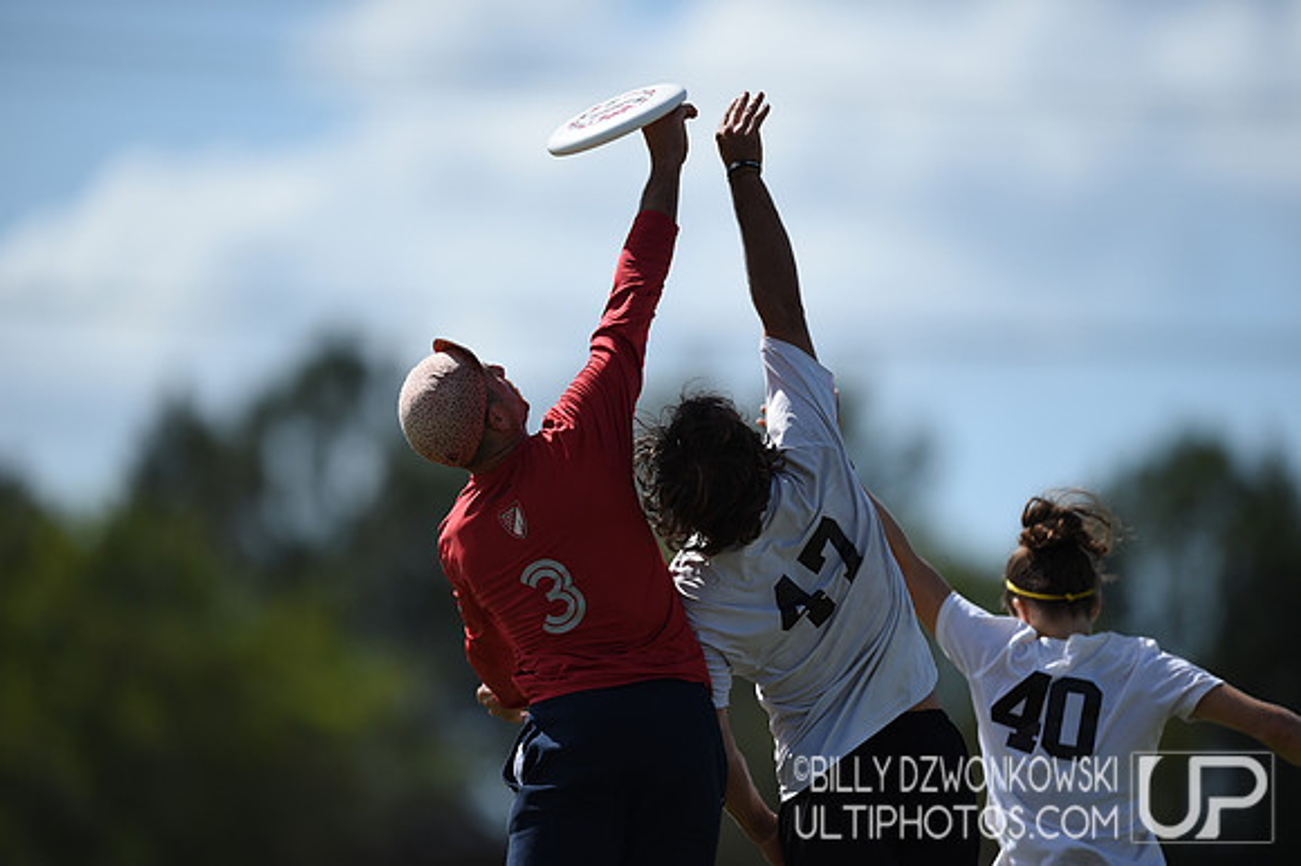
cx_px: 650
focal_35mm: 400
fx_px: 14447
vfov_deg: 3.4
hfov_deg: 5.2
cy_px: 433
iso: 200
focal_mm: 400
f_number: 2.8
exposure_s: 1/6400
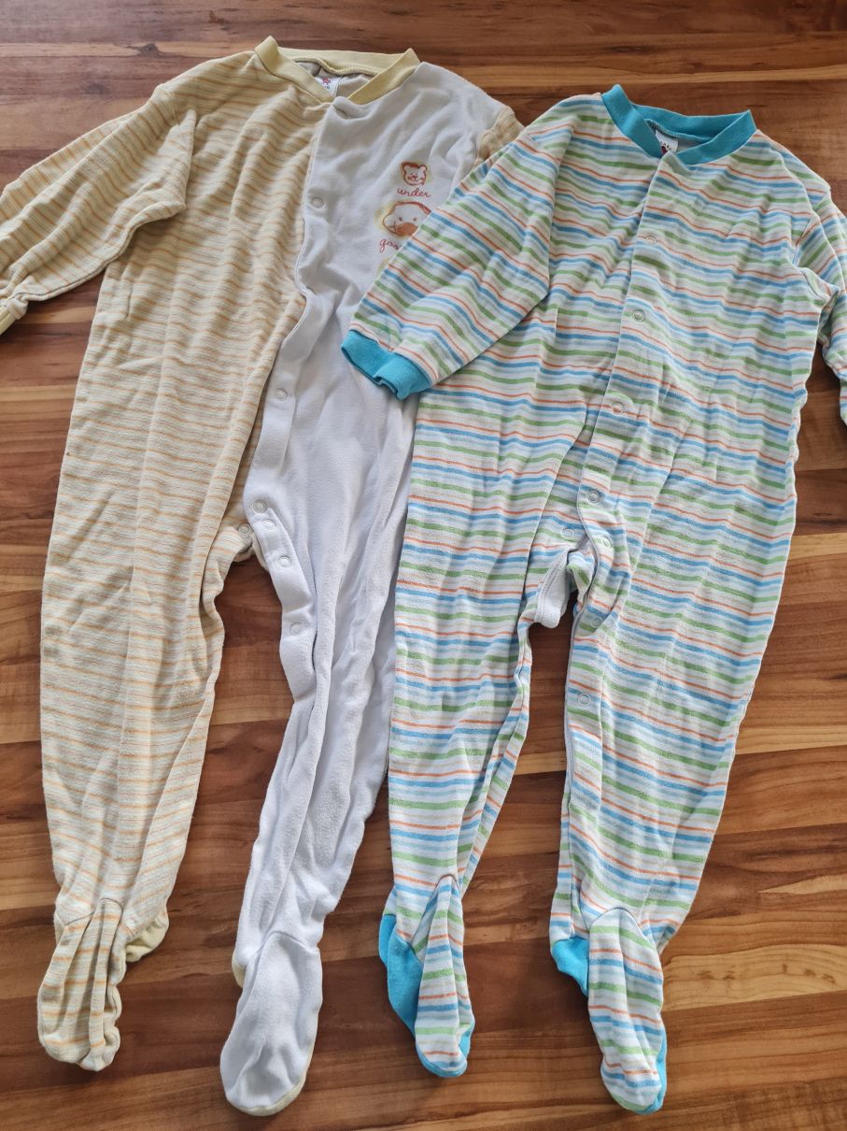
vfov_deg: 67.3
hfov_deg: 53.0
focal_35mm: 26
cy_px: 566
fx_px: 849
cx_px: 424
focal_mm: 5.4
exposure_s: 1/100
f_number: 1.8
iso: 200
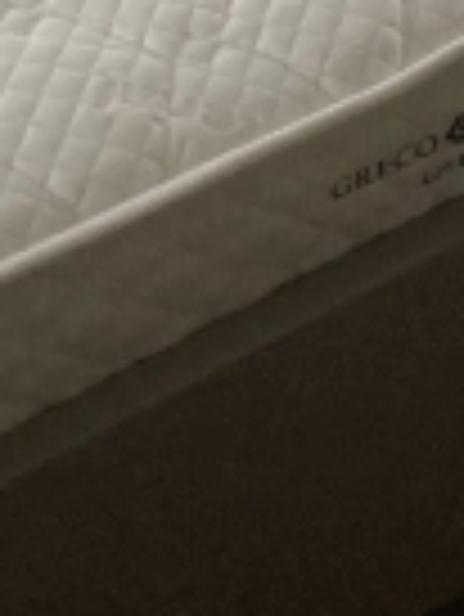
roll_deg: -3.6
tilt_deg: -21.6
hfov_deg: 9.2
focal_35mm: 150
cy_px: -742
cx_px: 982
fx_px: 2677
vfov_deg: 11.4
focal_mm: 3.99
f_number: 1.8
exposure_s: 1/60
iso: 200
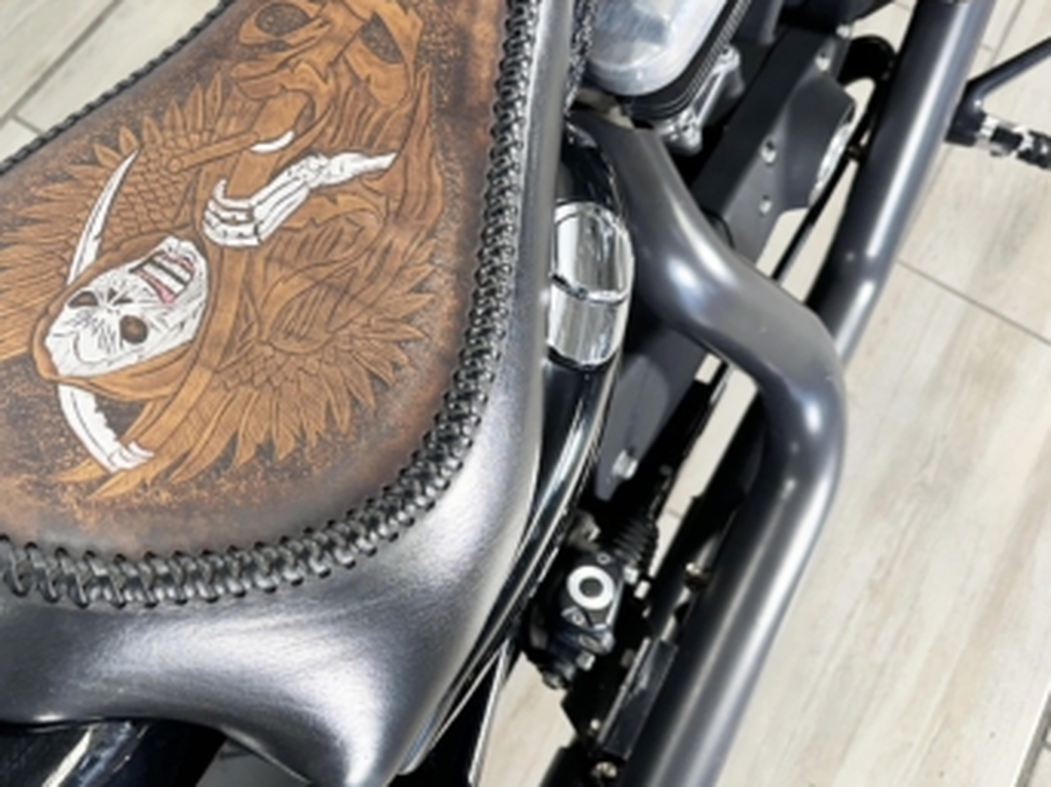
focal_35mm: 42
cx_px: 276
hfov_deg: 43.5
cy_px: 269
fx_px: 1275
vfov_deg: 34.1
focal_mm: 6.86
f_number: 1.78
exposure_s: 1/100
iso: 100
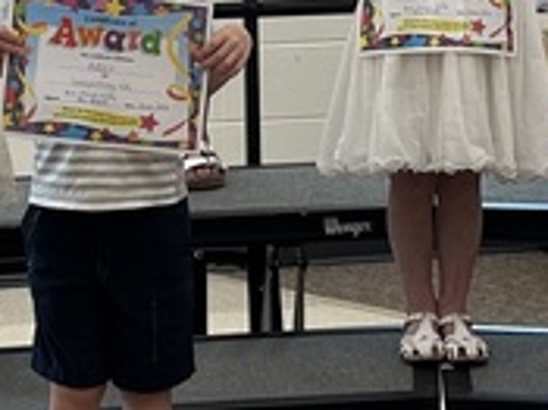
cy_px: -85
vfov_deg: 9.6
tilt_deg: -3.0
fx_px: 2405
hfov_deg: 13.0
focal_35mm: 152
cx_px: 291
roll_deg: +0.2
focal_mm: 5.7
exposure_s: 1/120
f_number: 1.5
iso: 64
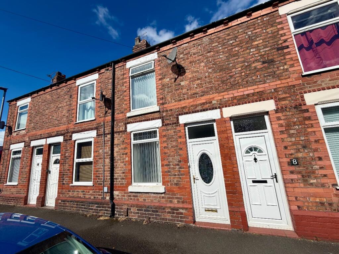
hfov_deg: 102.1
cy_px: 127
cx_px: 170
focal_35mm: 14
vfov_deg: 85.7
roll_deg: +4.1
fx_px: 137
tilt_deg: +10.7
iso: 20
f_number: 2.2
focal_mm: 2.22
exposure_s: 1/1745
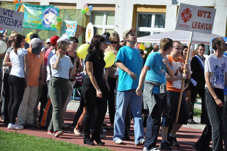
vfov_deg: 8.7
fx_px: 992
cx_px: 114
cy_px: 76
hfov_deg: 13.1
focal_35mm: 158
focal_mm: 105
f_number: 5.6
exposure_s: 1/2000
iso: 500
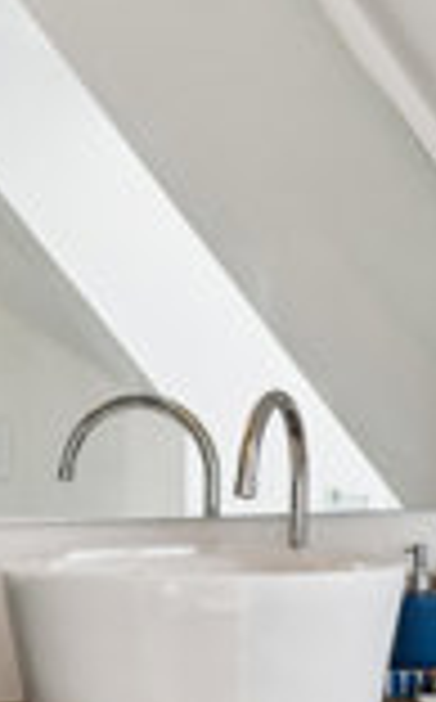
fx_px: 1698
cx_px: 225
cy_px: 457
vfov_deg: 23.2
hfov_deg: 14.6
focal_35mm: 89
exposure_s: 1/15
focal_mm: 17
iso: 200
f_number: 8
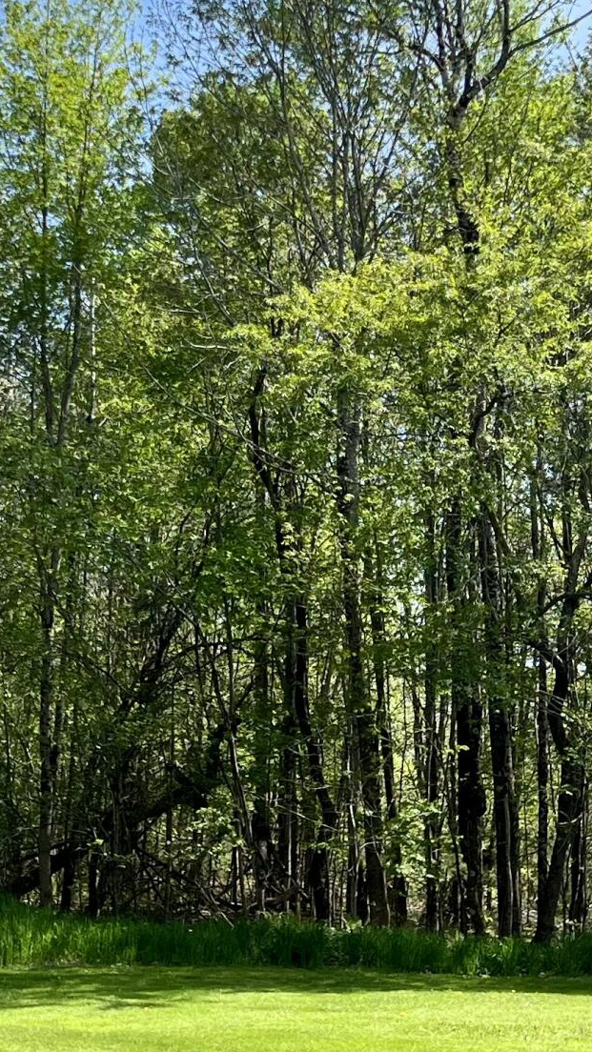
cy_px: 400
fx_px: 2149
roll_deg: -0.4
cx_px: 251
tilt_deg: +10.4
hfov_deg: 15.7
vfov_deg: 27.4
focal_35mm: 77
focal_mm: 5.7
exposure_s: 1/2299
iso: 50
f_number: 1.5
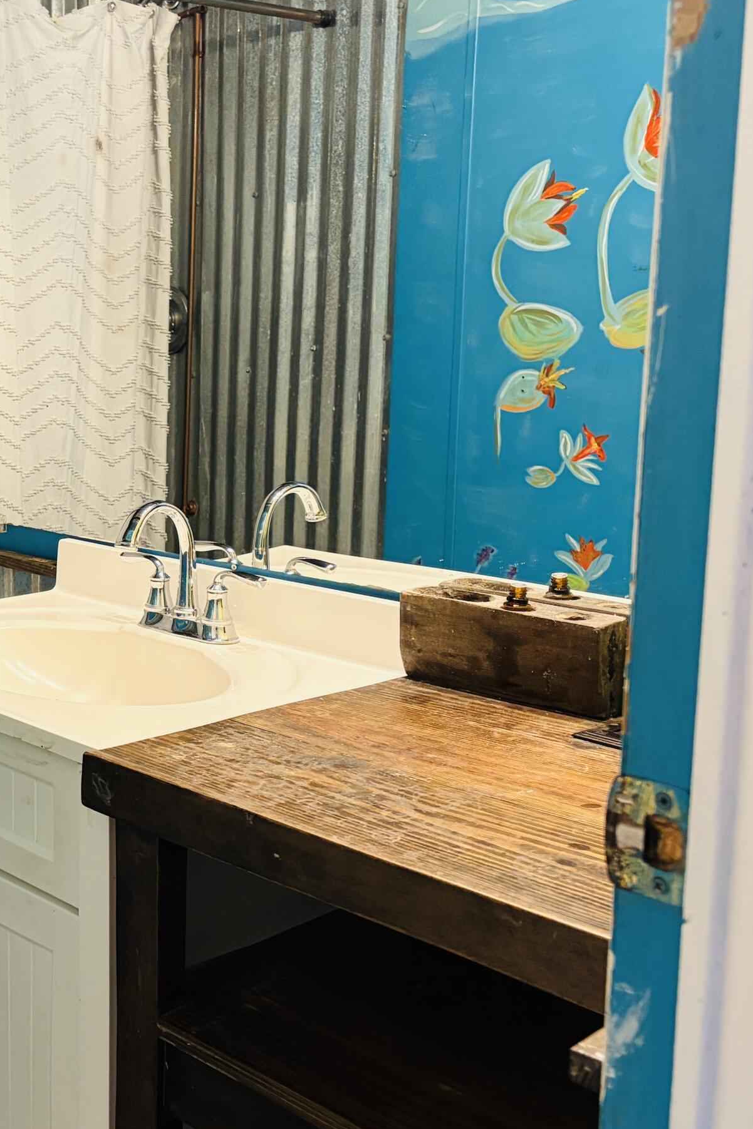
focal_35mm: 45
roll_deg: +1.4
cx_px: -17
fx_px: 1412
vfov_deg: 43.6
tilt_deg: -8.8
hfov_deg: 27.9
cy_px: 538
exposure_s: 1/60
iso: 200
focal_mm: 5.96
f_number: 1.6
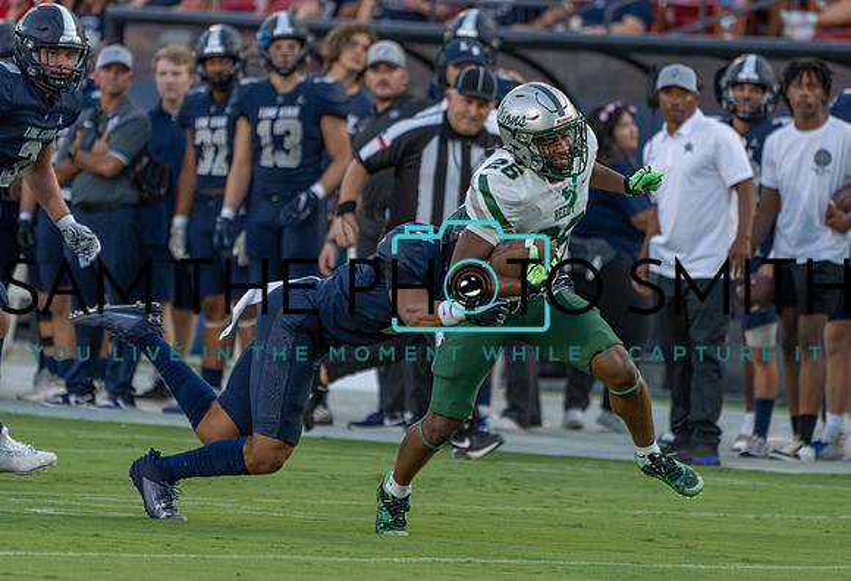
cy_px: 251
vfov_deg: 2.8
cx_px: 484
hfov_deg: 4.0
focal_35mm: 506
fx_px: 12040
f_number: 5.6
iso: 2000
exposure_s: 1/1250
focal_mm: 400
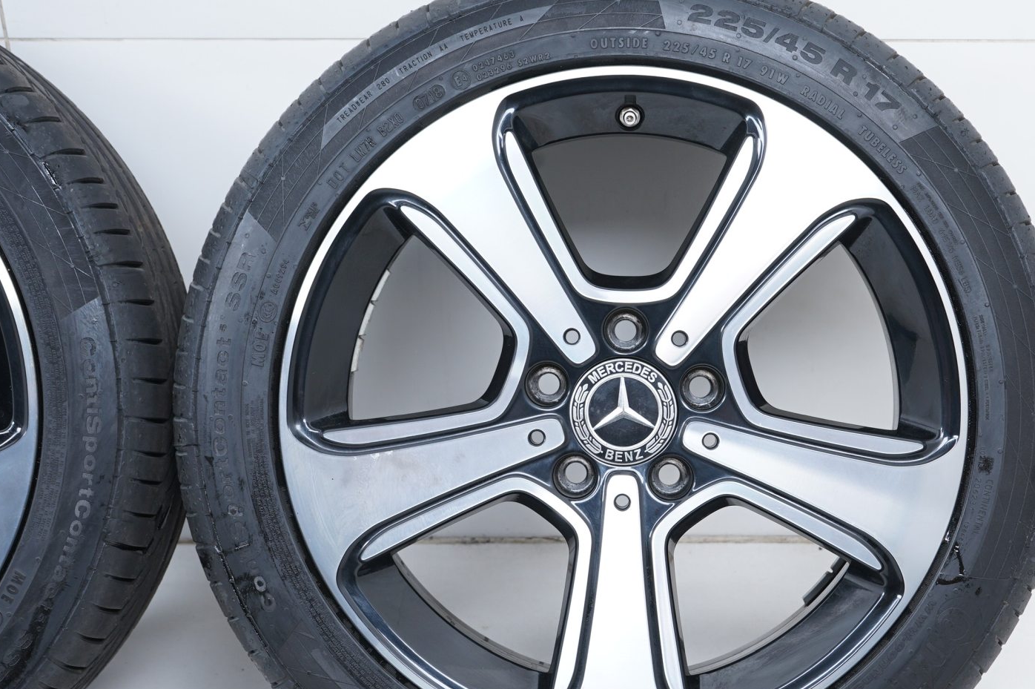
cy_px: 414
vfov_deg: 20.6
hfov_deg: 30.4
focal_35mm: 66
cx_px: 644
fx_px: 1896
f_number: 7.1
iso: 250
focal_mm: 48
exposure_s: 1/125
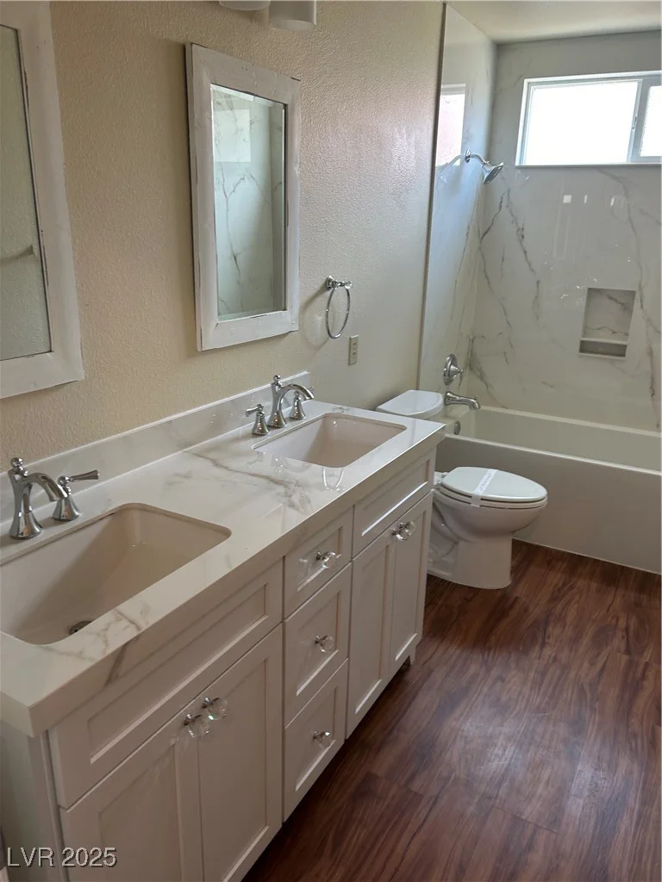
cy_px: 441
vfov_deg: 67.3
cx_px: 331
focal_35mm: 26
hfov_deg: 53.1
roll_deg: +0.3
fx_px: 663
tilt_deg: -21.7
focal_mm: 5.7
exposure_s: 1/60
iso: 80
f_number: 1.5
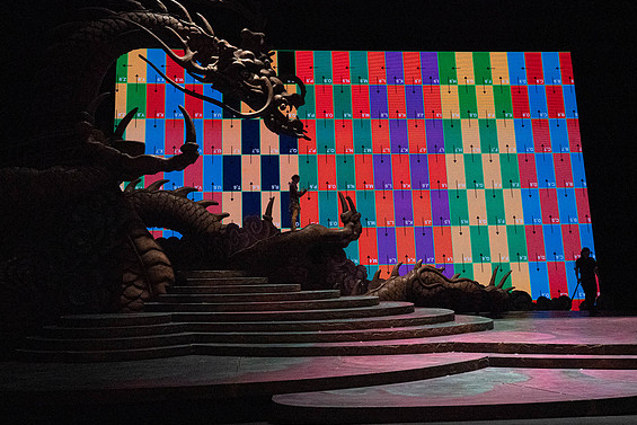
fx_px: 673
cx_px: 318
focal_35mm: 38
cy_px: 212
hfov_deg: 50.7
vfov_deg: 35.1
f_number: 9
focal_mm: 37
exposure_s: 1/400
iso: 25600
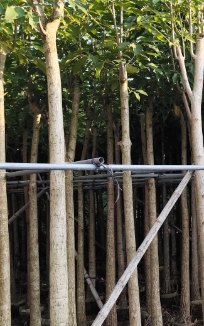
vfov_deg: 40.3
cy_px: 163
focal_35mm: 50
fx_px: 445
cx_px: 246
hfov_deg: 23.6
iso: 50
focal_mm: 6.19
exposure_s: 1/393
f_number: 1.65
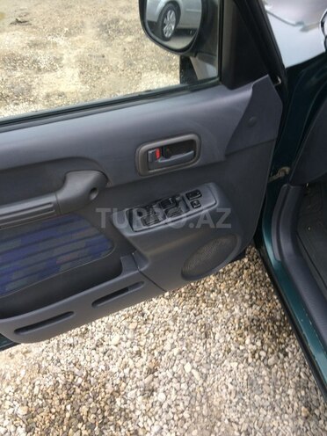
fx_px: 365
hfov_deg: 48.2
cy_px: 218
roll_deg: -1.4
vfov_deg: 61.7
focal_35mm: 29
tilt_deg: -44.3
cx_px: 164
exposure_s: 1/50
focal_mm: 4.15
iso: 32
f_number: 2.2
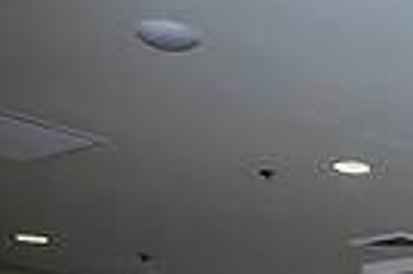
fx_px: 1192
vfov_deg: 11.9
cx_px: 690
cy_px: 528
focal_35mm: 104
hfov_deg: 17.0
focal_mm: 24
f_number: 4
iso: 2500
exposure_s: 1/320
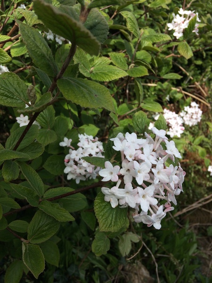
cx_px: 106
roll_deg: +4.4
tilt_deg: -36.3
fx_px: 237
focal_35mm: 29
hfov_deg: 48.2
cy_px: 142
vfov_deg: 61.7
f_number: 2.2
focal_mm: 4.15
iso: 32
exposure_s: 1/2415
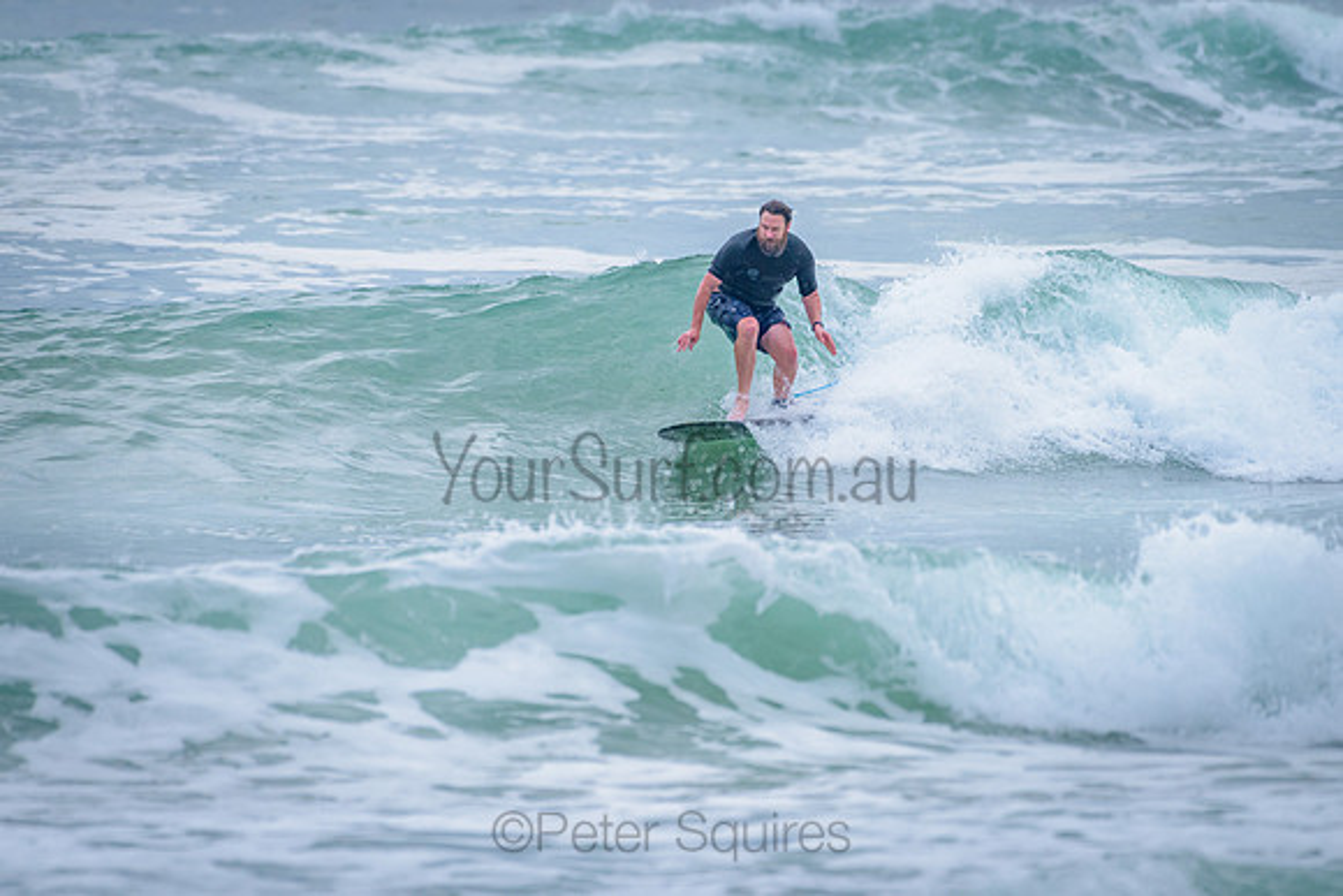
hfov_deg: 3.4
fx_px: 22869
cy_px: 349
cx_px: 724
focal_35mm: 613
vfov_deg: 2.2
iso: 800
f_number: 5.6
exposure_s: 1/2000
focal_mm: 500
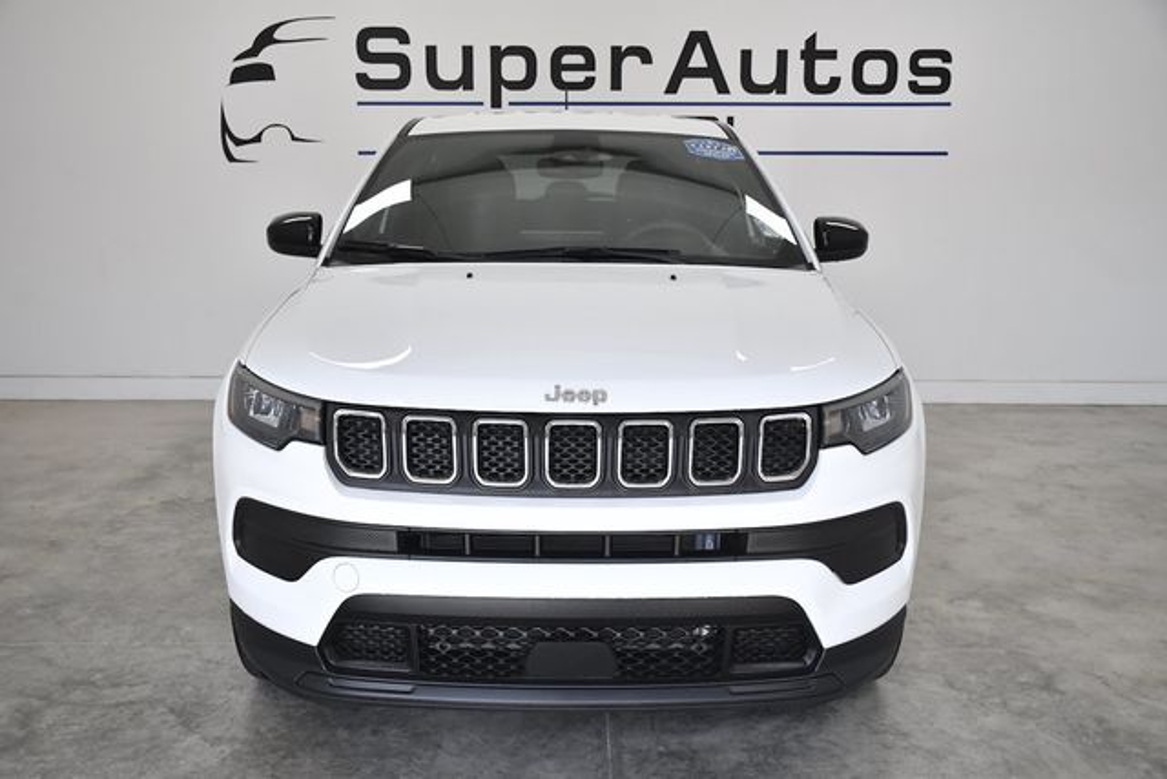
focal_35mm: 34
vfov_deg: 38.9
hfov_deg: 55.8
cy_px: 390
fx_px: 1102
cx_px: 584
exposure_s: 1/2000
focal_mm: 23
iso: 1250
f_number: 4
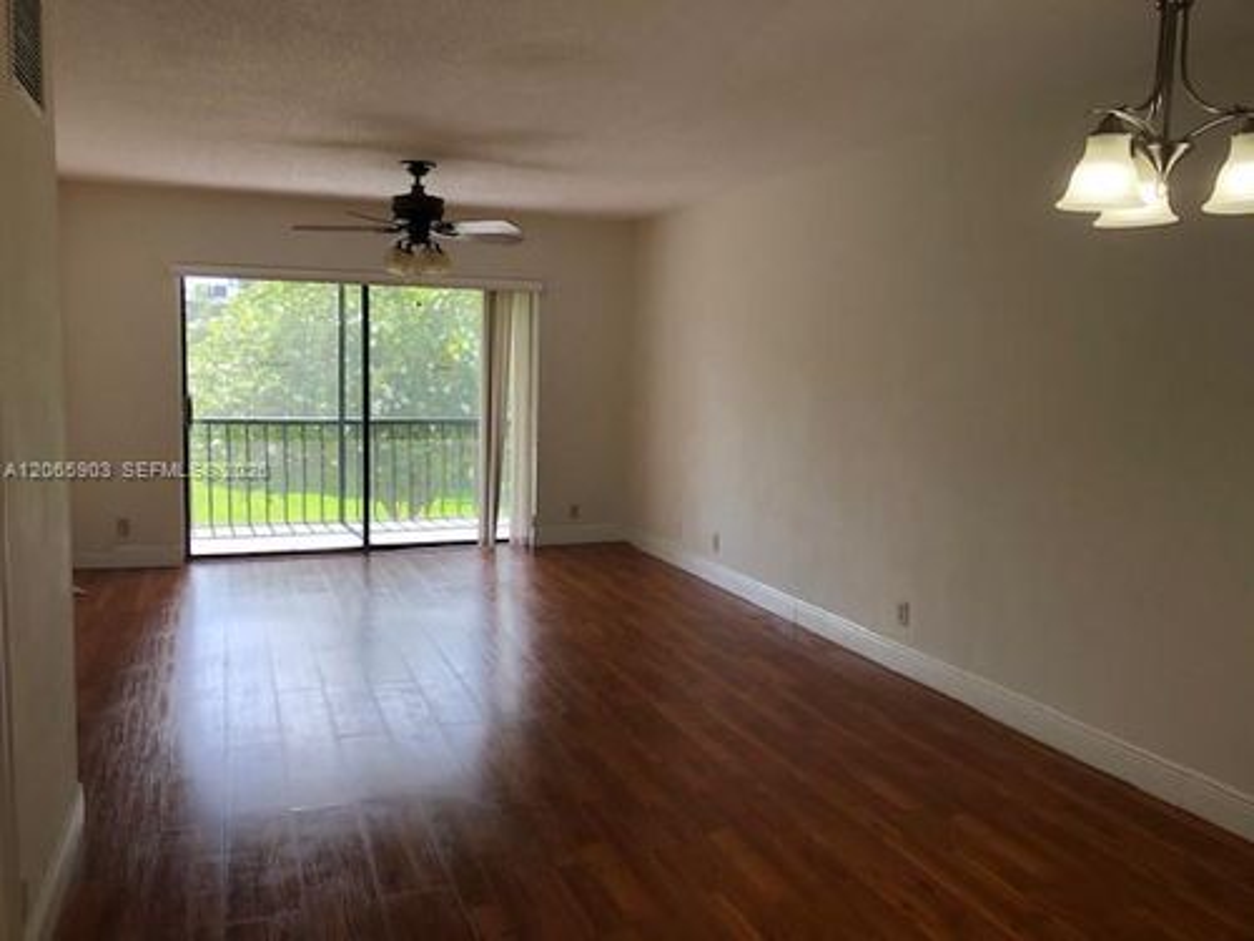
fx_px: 1014
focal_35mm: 28
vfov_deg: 49.7
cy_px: 470
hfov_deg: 63.4
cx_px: 627
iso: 40
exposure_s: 1/120
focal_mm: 3.99
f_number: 1.8
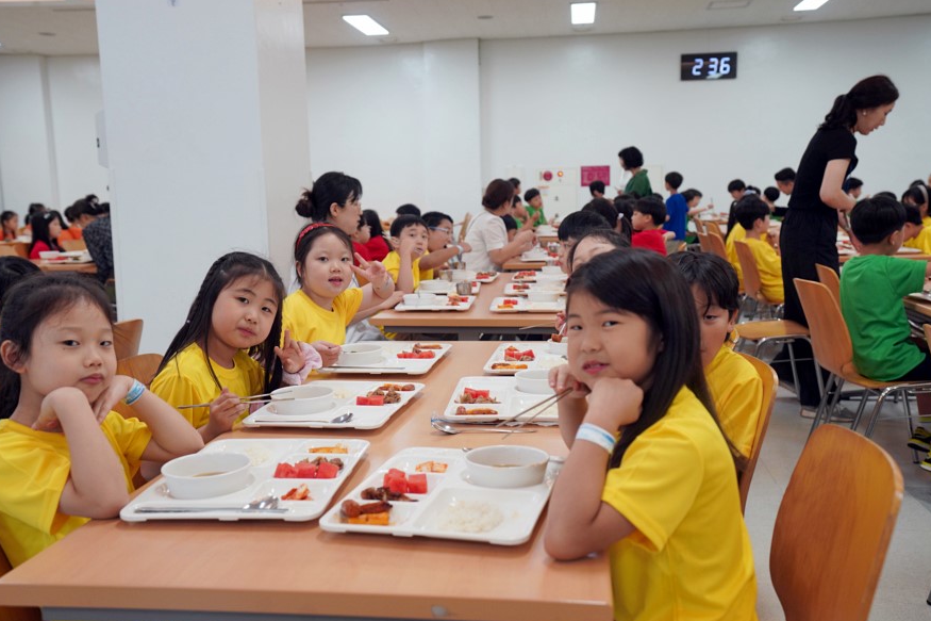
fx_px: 931
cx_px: 467
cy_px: 309
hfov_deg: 53.1
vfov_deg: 36.9
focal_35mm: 36
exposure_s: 1/160
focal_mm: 35
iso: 1250
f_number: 4
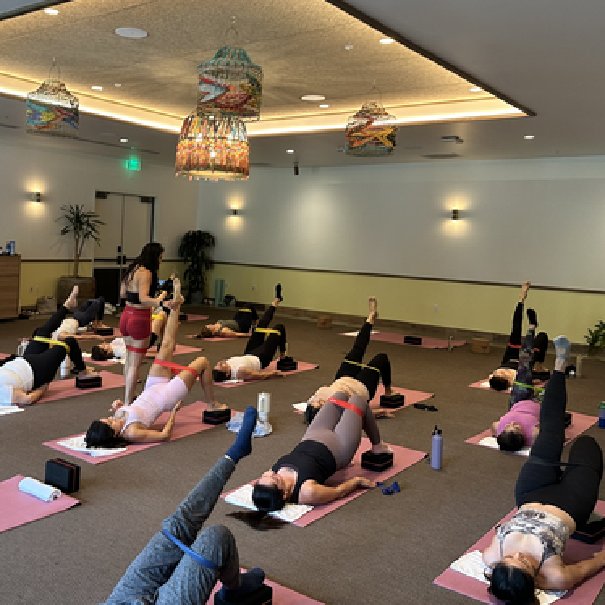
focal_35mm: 34
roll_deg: -1.5
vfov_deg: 48.3
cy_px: 260
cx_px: 215
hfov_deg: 47.9
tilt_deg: -3.6
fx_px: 672
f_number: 1.78
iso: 200
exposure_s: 1/56
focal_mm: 6.86
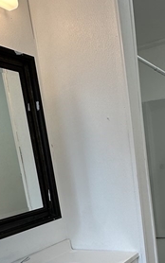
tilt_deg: -11.0
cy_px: 216
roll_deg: +5.7
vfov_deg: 45.4
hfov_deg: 30.1
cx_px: 145
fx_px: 295
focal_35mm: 41
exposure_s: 1/120
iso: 50
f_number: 2.2
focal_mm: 2.22
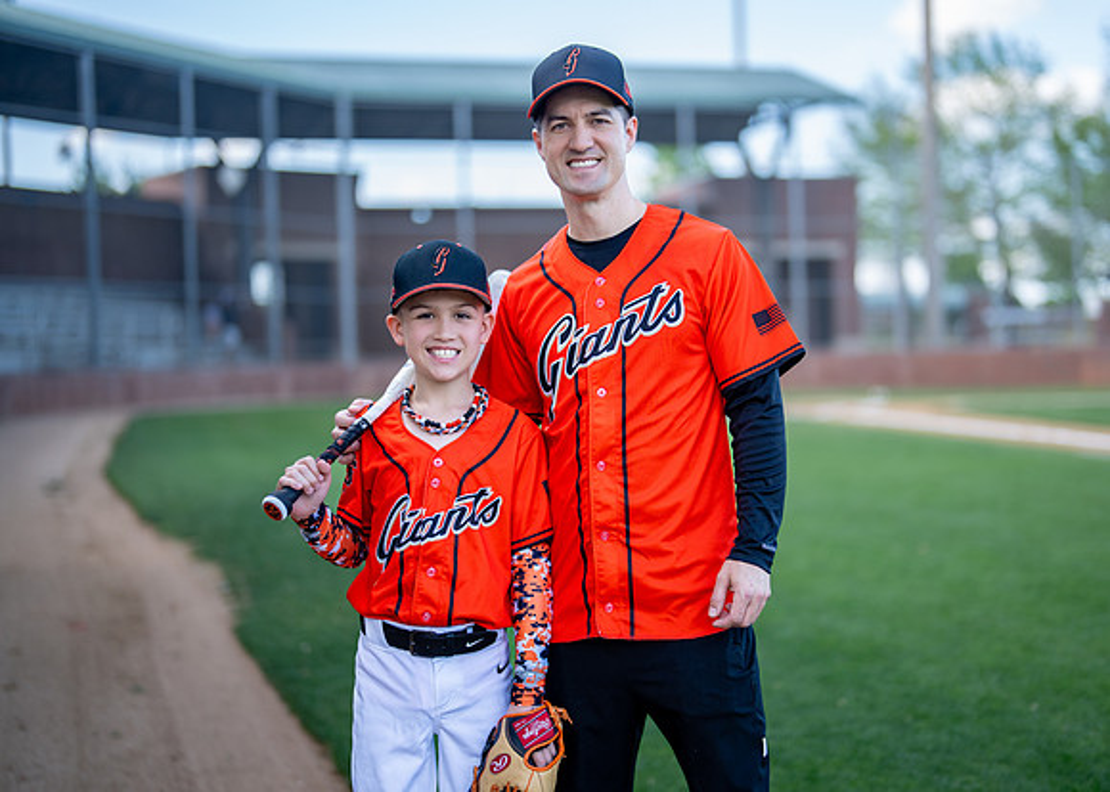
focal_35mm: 54
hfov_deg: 36.3
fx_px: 1690
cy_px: 388
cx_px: 604
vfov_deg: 26.4
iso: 125
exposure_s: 1/1600
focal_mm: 50
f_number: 1.2
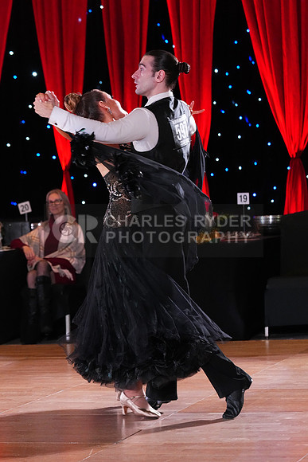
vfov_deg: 15.8
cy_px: 231
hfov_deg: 10.6
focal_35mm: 130
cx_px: 154
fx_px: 1667
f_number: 5
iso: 8000
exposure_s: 1/400
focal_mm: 130
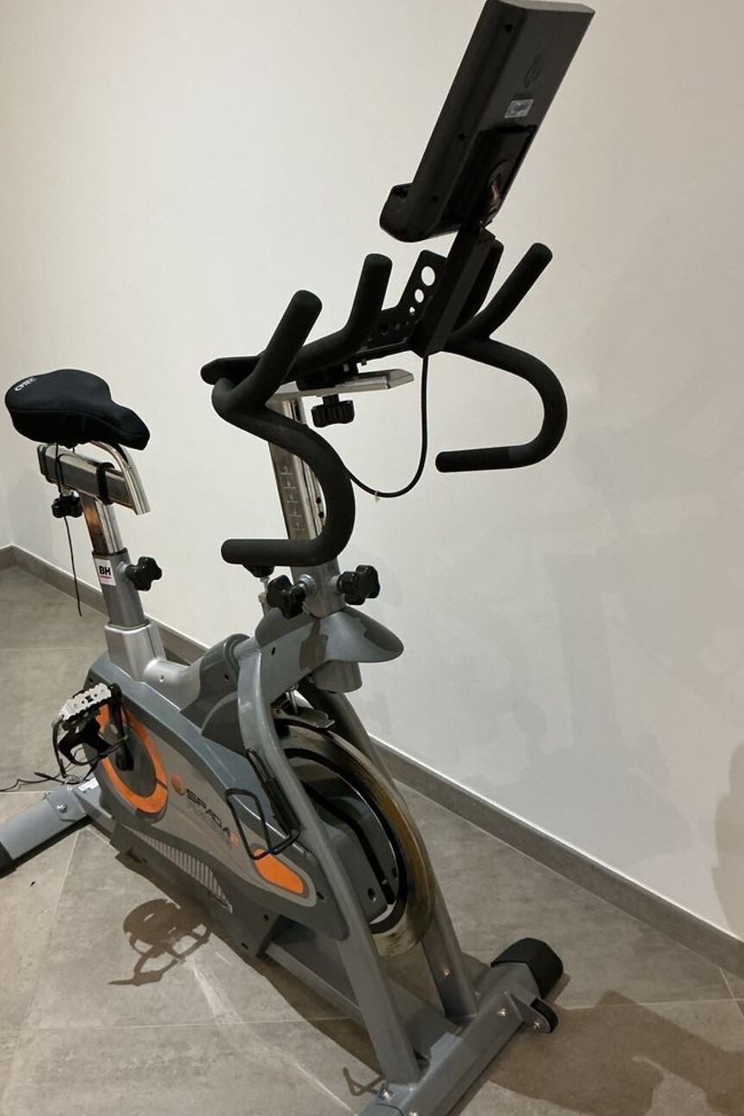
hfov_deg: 42.3
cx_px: 341
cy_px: 551
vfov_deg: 60.3
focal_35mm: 31
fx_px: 961
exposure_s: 1/60
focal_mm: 3
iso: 250
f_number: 1.8
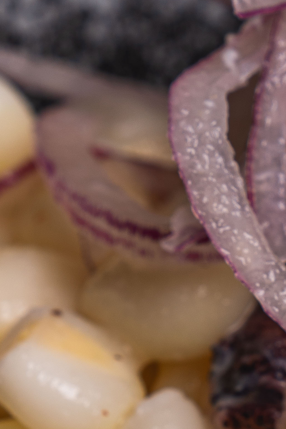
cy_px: 78
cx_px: 694
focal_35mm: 359
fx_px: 4278
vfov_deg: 5.7
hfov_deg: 3.8
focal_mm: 70
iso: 100
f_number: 8
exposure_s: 1/160
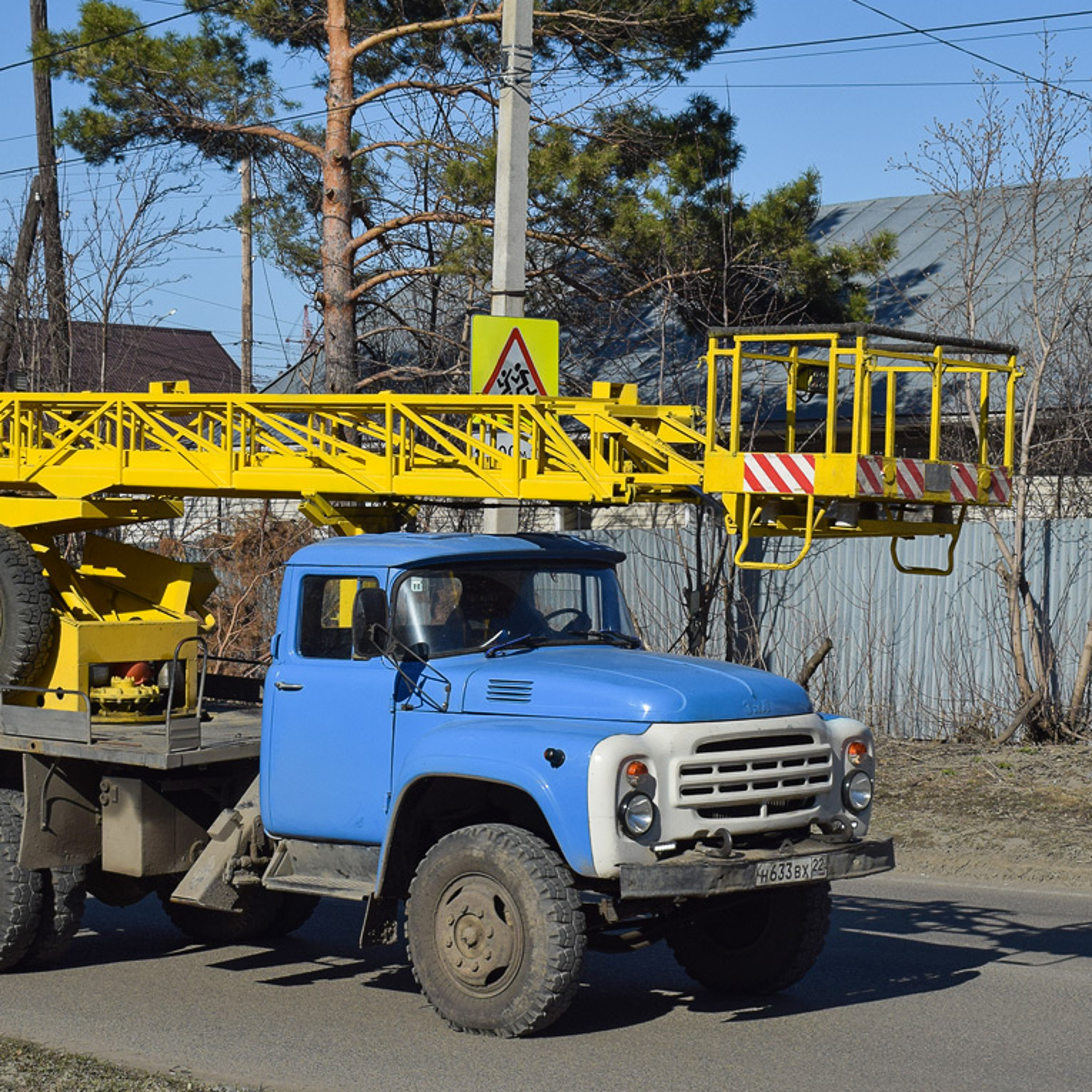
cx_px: 434
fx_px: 2570
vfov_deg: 24.0
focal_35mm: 72
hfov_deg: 23.9
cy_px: 552
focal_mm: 36
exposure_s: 1/1250
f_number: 8
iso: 200
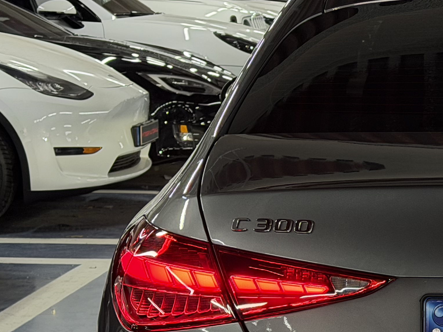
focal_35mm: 127
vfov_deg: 11.6
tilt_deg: -8.2
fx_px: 1625
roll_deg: +0.3
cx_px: 562
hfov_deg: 14.9
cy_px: 272
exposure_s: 1/120
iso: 320
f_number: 1.78
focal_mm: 6.76
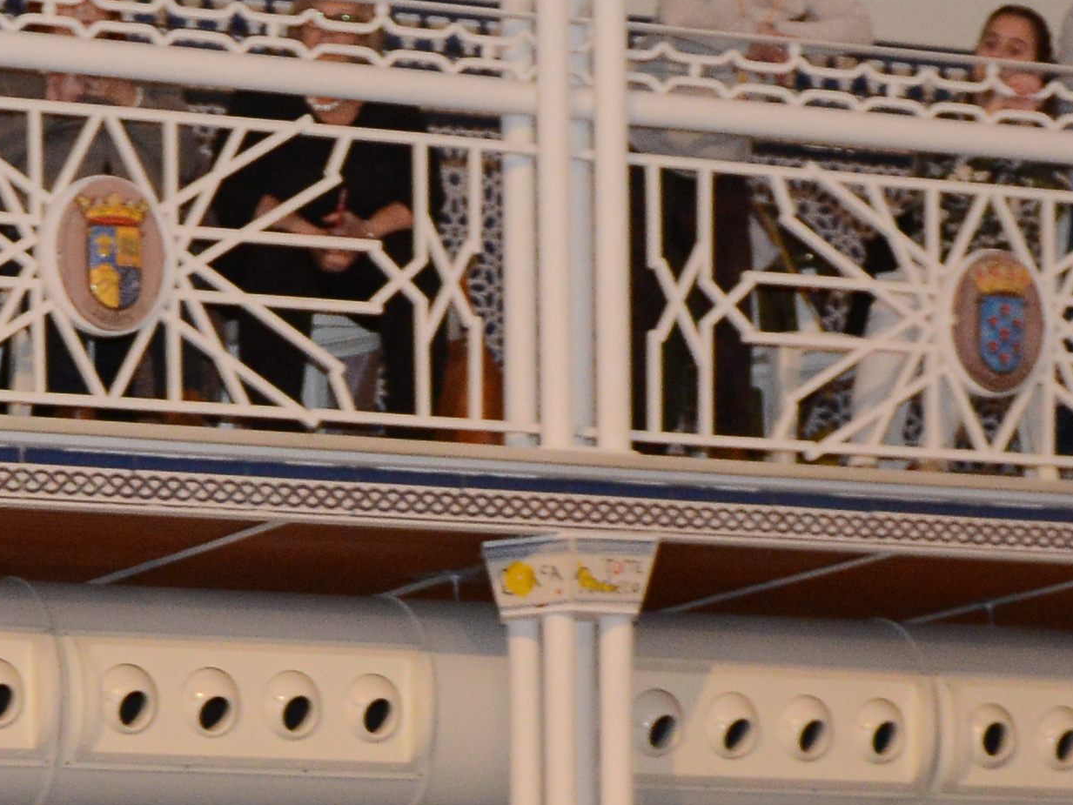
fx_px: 5518
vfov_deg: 7.7
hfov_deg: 11.0
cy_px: 1937
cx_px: -7
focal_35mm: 178
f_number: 3.2
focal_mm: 31
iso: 1600
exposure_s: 1/60
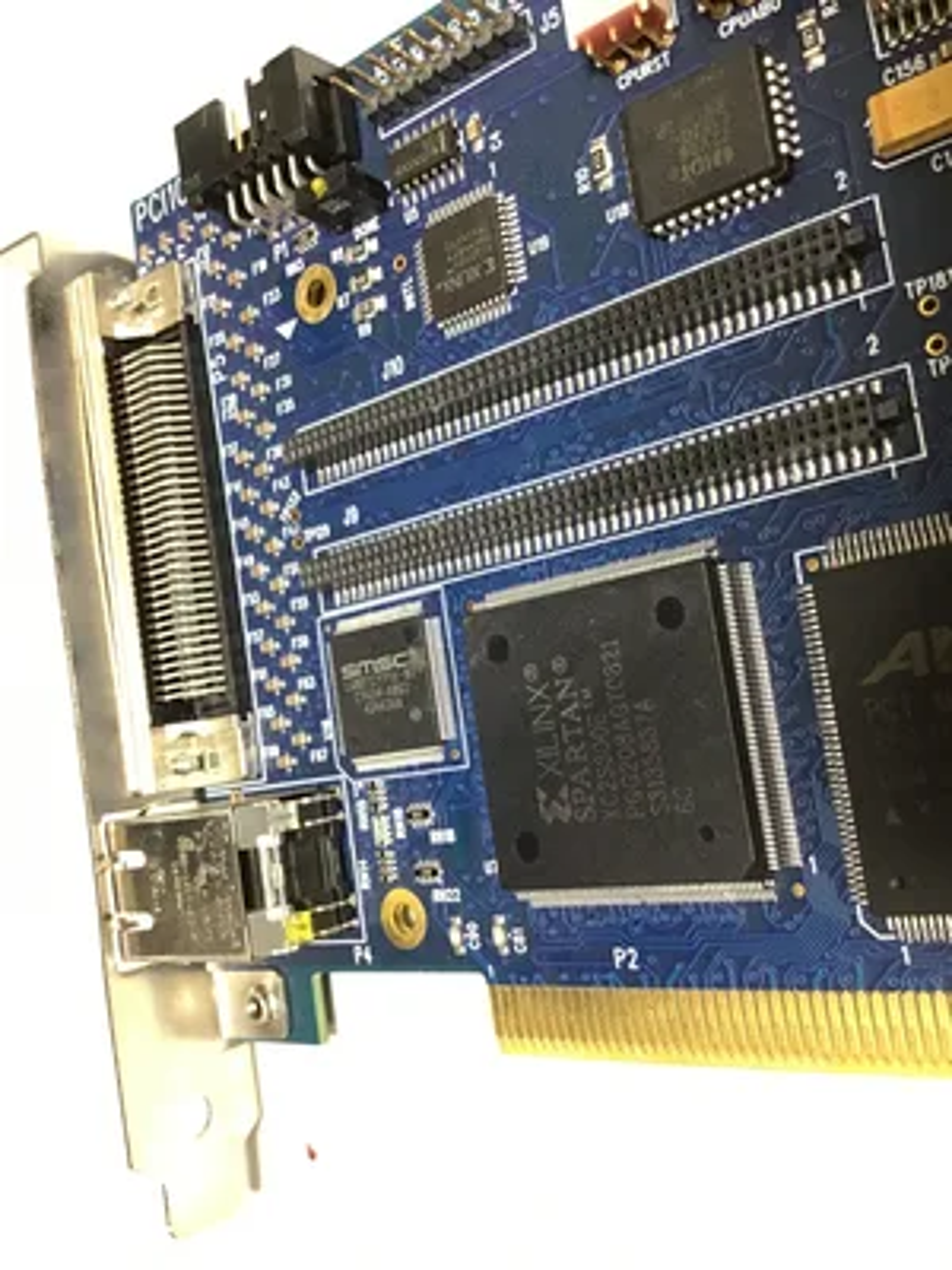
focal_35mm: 31
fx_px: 1137
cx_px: 476
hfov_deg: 45.4
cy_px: 635
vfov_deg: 58.4
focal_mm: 3.3
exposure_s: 1/30
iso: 32
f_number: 2.4
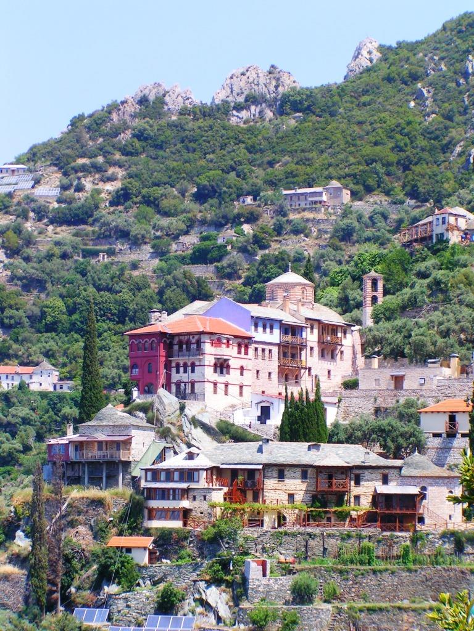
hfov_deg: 13.7
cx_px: 237
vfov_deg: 18.2
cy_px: 316
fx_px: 1972
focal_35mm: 108
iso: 50
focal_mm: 16.6
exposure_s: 1/250
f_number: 5.6
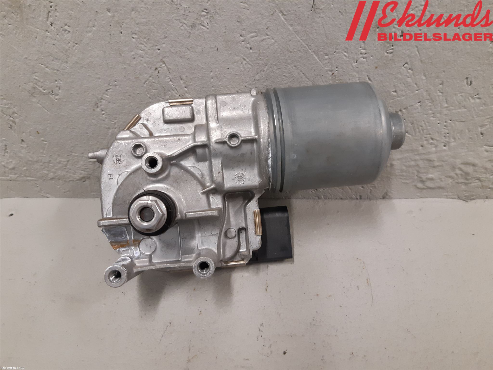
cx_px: 246
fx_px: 370
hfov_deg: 67.3
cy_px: 185
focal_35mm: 26
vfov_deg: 53.1
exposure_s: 1/50
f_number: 1.7
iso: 160
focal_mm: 3.93
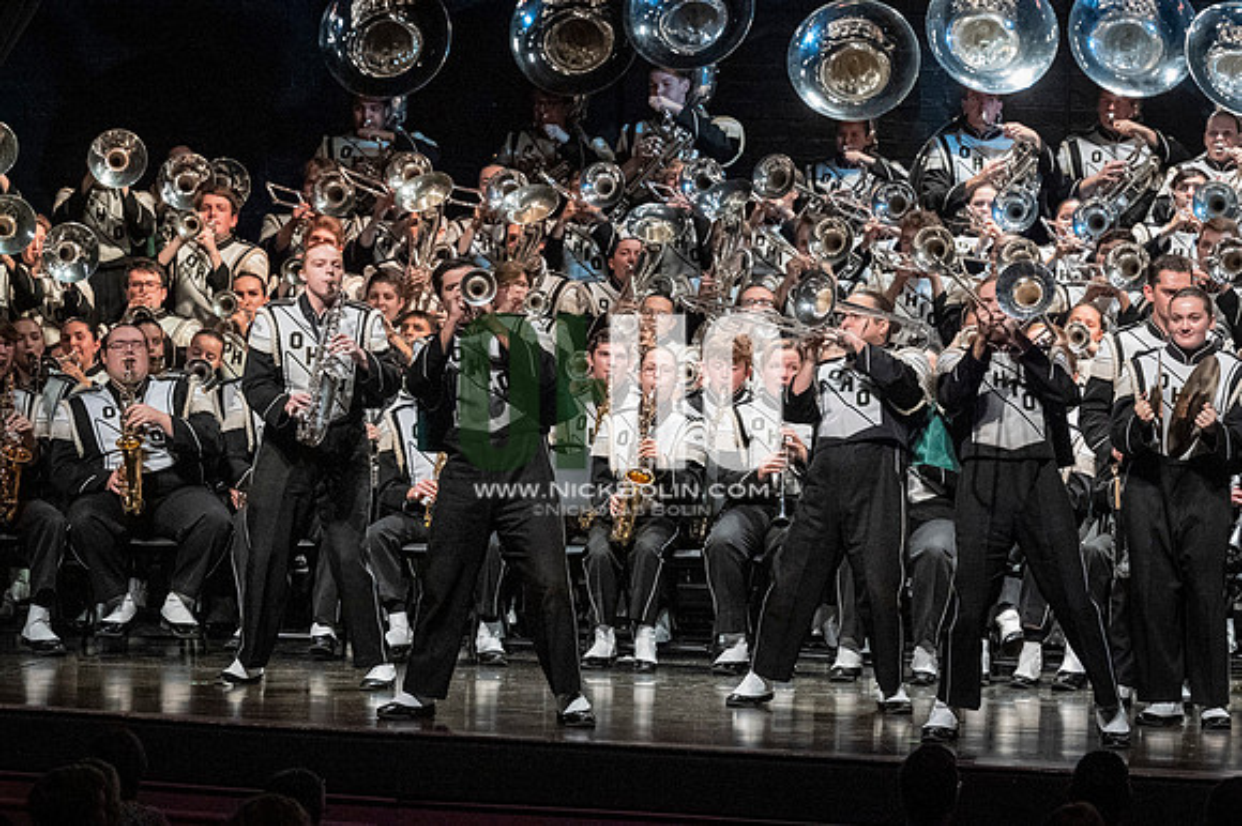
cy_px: 413
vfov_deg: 6.5
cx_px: 621
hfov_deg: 9.8
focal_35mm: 210
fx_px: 7241
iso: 5000
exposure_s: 1/500
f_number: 4
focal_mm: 140
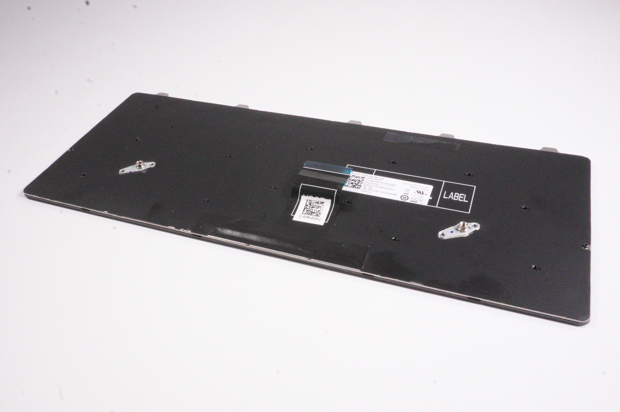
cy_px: 206
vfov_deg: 43.5
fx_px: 516
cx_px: 310
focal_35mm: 30
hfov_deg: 62.0
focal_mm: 20
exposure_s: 1/250
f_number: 25
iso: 12800
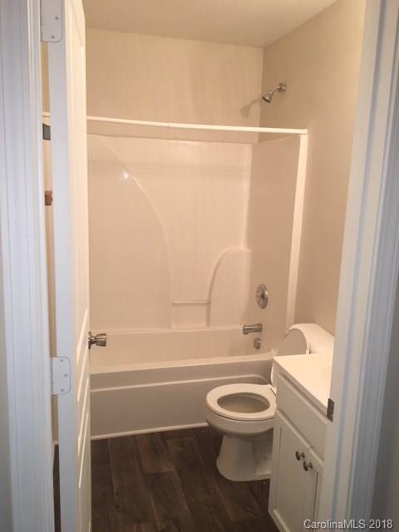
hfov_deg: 48.2
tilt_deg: -10.1
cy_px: 266
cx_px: 200
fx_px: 446
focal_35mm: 29
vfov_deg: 61.7
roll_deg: -0.3
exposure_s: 1/33
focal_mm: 4.15
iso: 40
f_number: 2.2
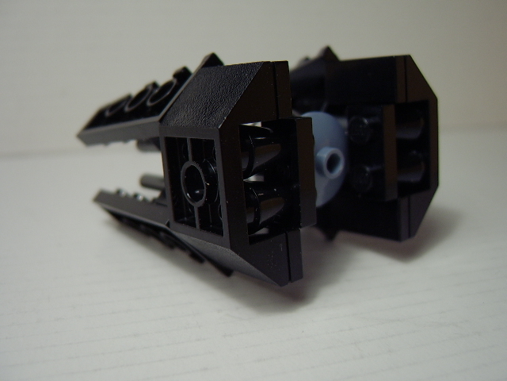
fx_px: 454
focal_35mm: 31
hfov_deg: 58.4
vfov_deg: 45.4
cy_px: 190
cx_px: 254
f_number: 2.7
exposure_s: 1/84
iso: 100
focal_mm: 8.13
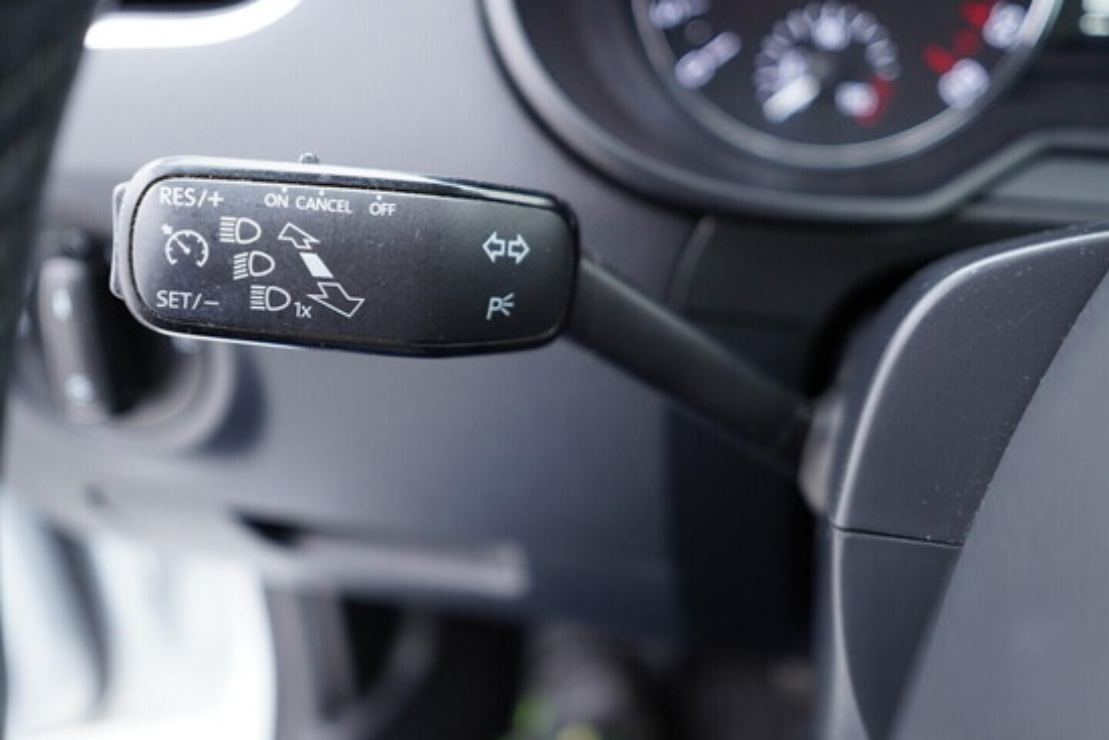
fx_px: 1109
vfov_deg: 36.9
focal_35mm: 36
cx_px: 554
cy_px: 370
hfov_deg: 53.1
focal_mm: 24
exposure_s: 1/40
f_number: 2.8
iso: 500
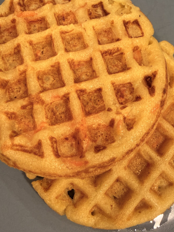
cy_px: 100
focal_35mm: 38
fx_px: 255
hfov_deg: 37.7
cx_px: 90
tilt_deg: -70.3
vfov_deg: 48.8
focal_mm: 2.22
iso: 160
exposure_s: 1/50
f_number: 2.2
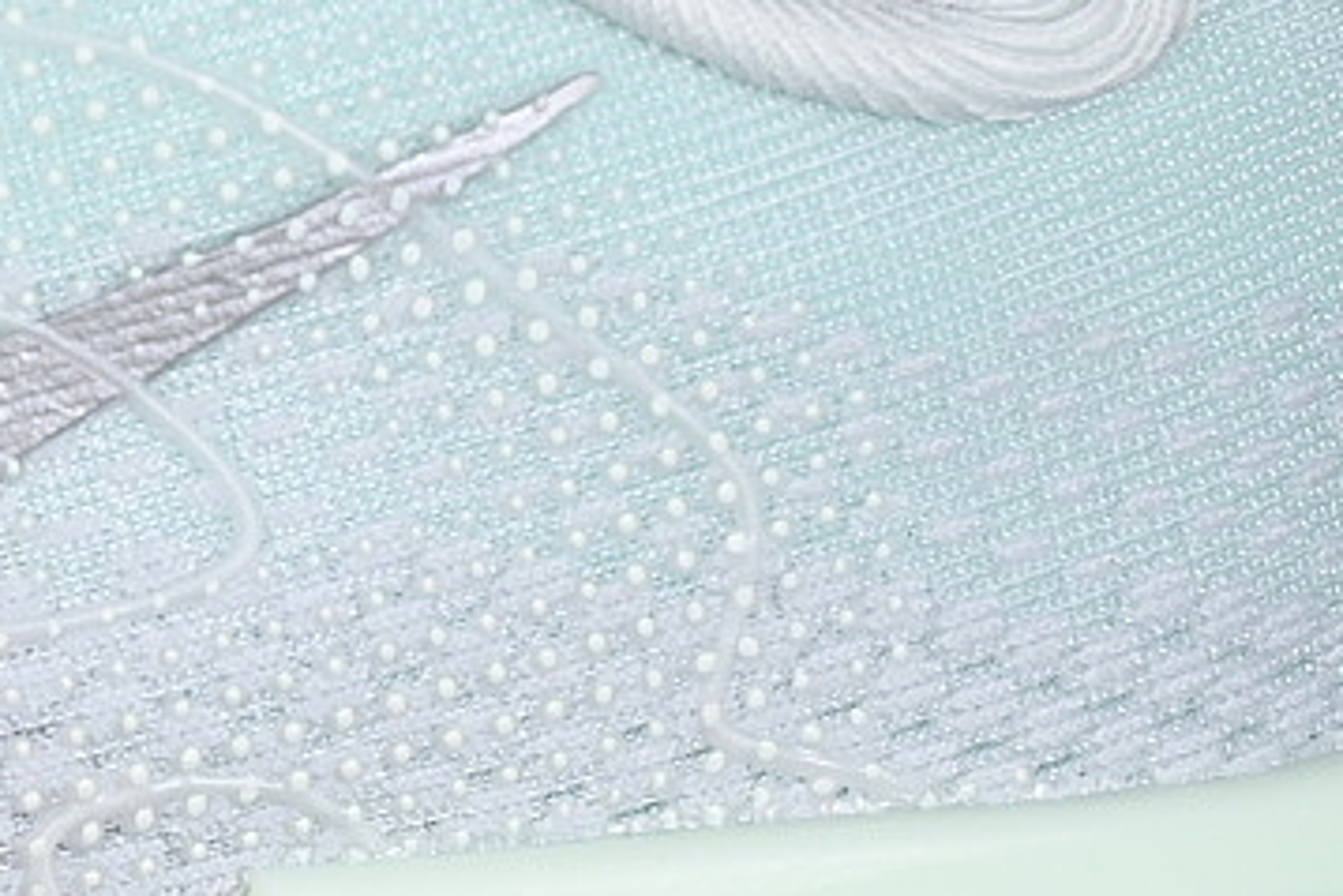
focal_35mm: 226
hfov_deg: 8.9
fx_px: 8434
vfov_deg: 6.1
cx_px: -514
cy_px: 690
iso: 160
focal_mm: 50
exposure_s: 1/80
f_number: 7.1
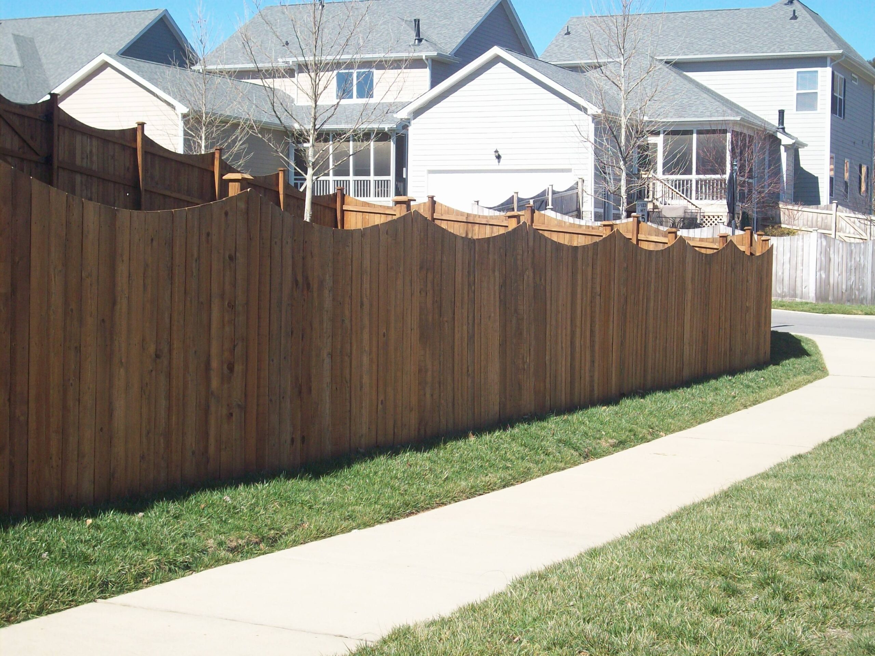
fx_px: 1618
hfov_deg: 30.3
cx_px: 438
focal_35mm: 64
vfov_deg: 22.9
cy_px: 328
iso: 80
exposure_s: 1/564
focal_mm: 10.7
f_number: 3.8
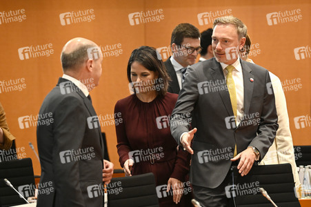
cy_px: 104
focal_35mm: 170
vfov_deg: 8.1
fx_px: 1467
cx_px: 156
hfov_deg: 12.1
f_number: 4.5
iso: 5000
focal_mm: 170
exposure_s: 1/320
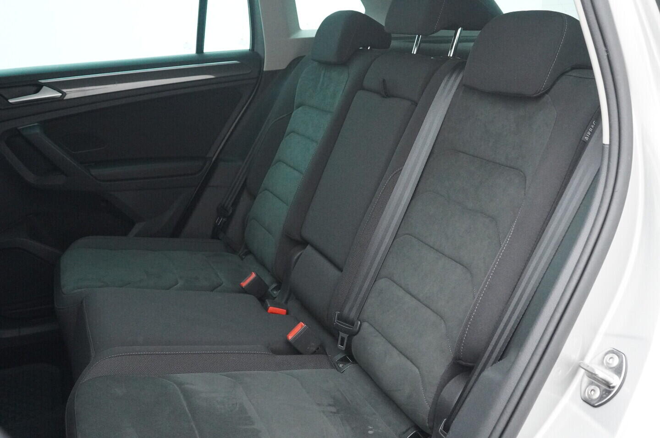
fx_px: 659
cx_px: 330
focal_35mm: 36
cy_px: 219
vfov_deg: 36.8
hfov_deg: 53.2
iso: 6400
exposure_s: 1/250
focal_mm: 24
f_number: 5.6
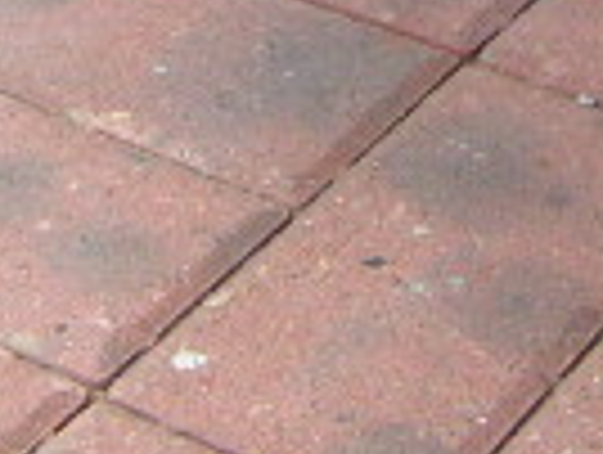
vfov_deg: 7.8
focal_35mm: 181
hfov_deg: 10.9
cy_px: -499
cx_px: 351
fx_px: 3159
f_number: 2.8
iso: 200
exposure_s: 1/30
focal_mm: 6.3
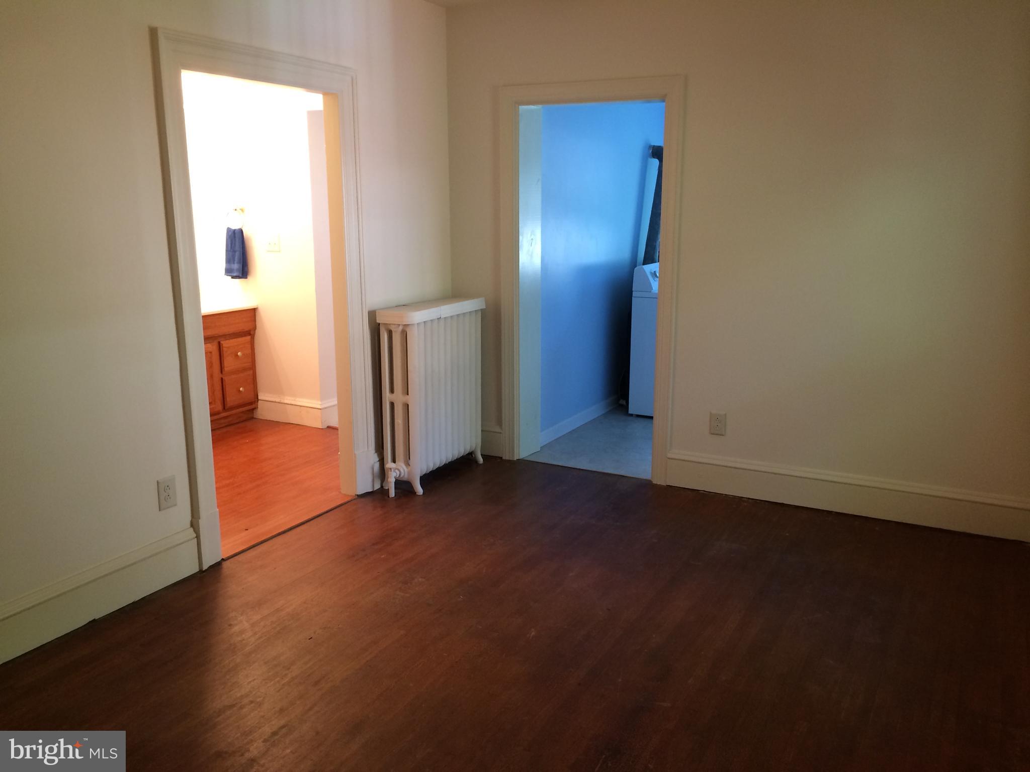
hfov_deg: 60.0
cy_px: 386
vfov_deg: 46.8
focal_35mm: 30
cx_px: 515
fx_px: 893
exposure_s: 1/30
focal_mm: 4.12
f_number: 2.2
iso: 125
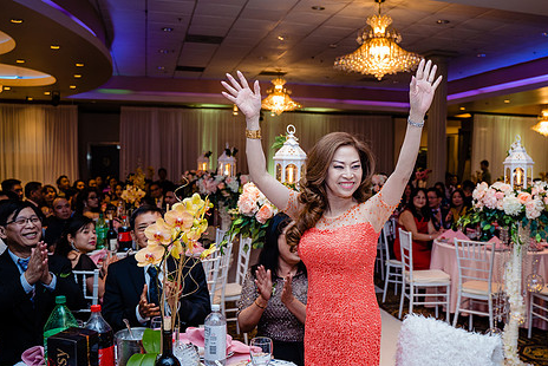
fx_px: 533
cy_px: 200
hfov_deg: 53.9
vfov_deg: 37.9
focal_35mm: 35
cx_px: 337
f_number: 3.5
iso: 1600
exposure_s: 1/160
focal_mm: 28
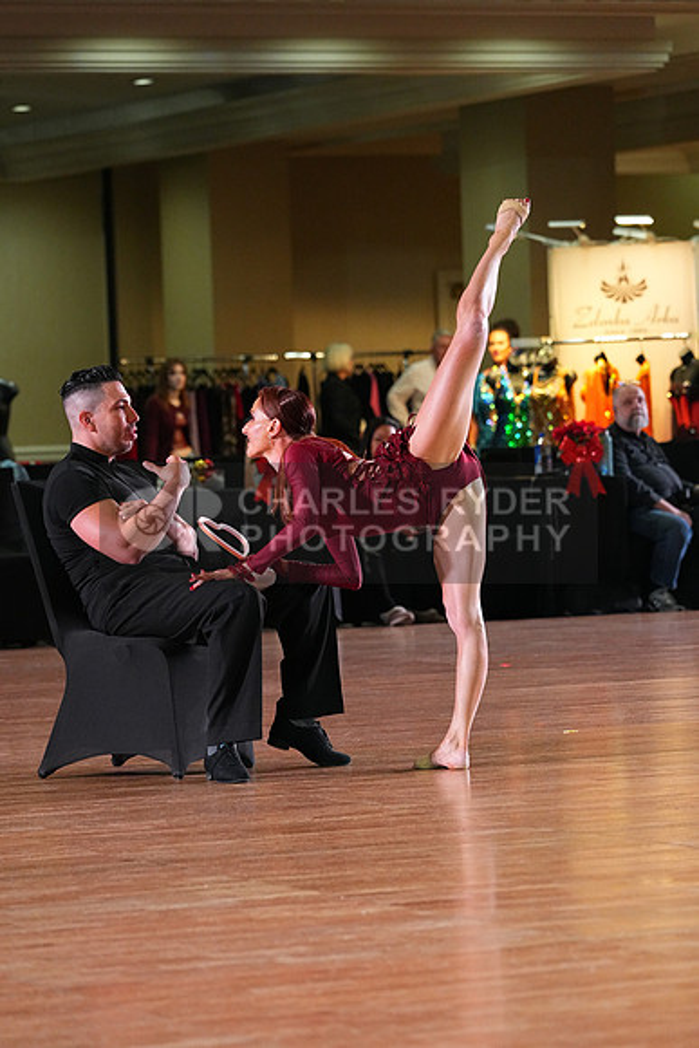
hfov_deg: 8.8
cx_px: 350
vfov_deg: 13.2
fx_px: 4540
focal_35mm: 156
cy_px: 524
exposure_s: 1/400
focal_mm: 156
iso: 6400
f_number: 5
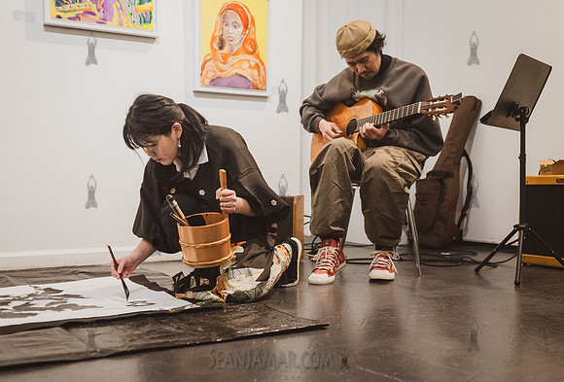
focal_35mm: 43
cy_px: 210
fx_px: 684
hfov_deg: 44.7
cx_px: 314
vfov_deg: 31.2
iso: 5000
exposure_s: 1/800
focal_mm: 35
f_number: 2.8
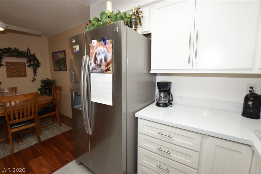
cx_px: 130
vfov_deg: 77.3
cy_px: 87
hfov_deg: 100.4
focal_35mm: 15
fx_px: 109
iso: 640
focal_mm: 10
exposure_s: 1/125
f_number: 5.6
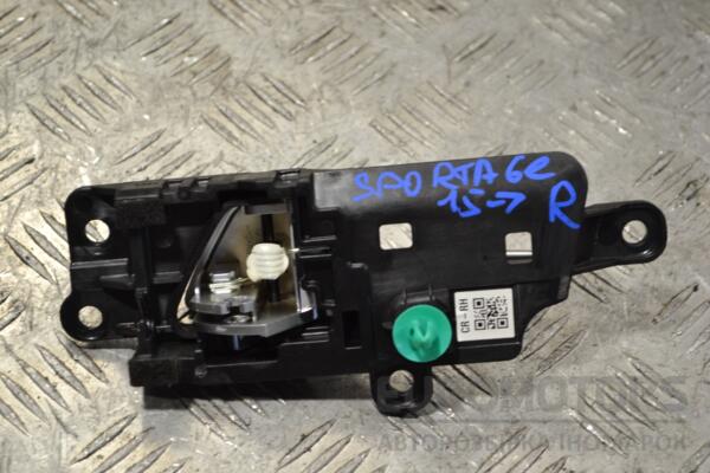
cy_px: 236
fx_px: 1627
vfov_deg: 16.6
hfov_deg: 24.6
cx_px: 355
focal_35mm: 82
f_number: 5.6
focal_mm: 55
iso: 220
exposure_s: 1/30
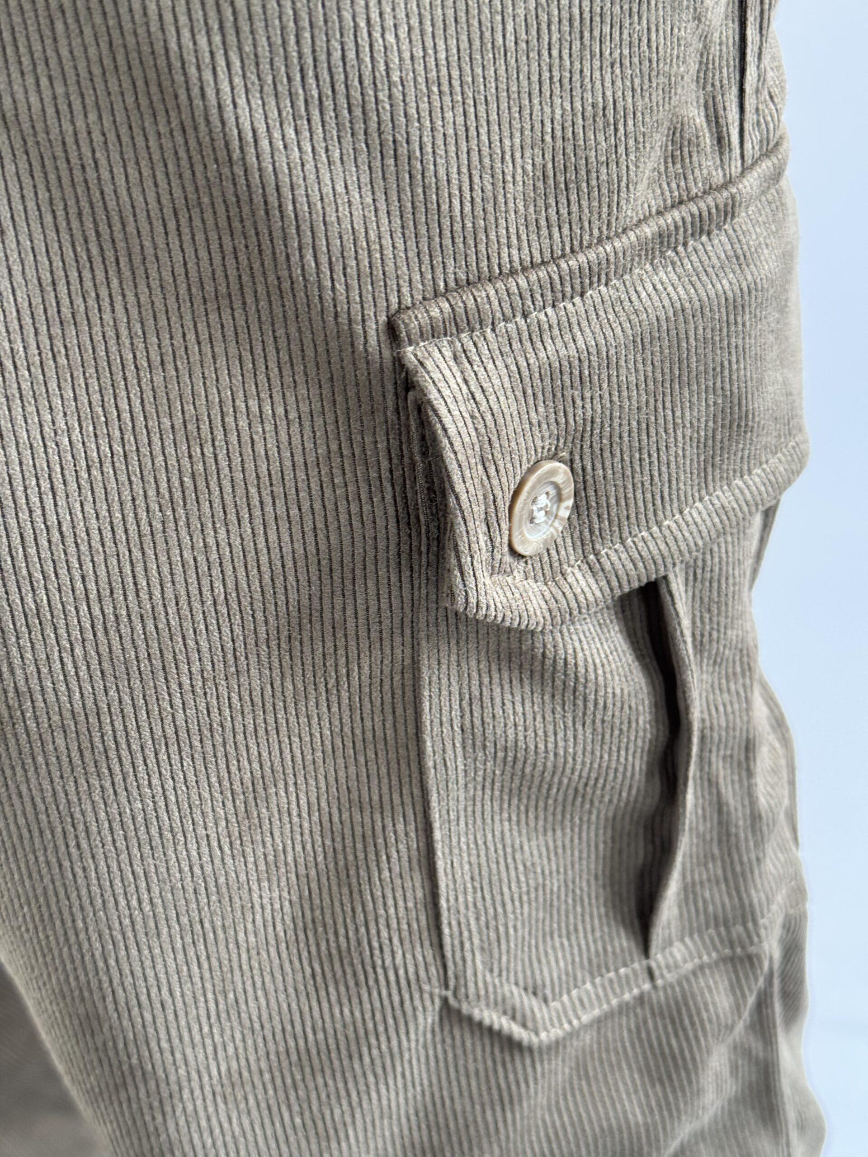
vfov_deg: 39.7
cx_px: 434
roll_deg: +2.9
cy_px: 578
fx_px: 1605
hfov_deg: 30.3
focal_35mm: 48
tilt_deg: -25.3
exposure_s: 1/60
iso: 100
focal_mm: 6.76
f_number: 1.78
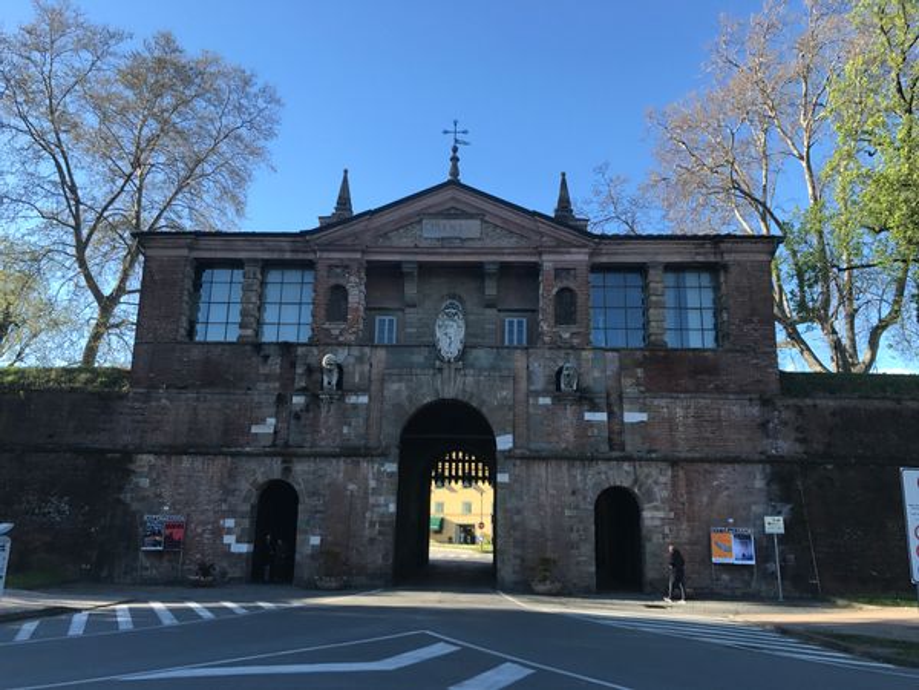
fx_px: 743
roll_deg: -1.7
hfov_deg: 63.4
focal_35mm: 28
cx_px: 460
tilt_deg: +15.3
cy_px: 345
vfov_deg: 49.7
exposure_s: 1/622
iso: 20
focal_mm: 3.99
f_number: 1.8
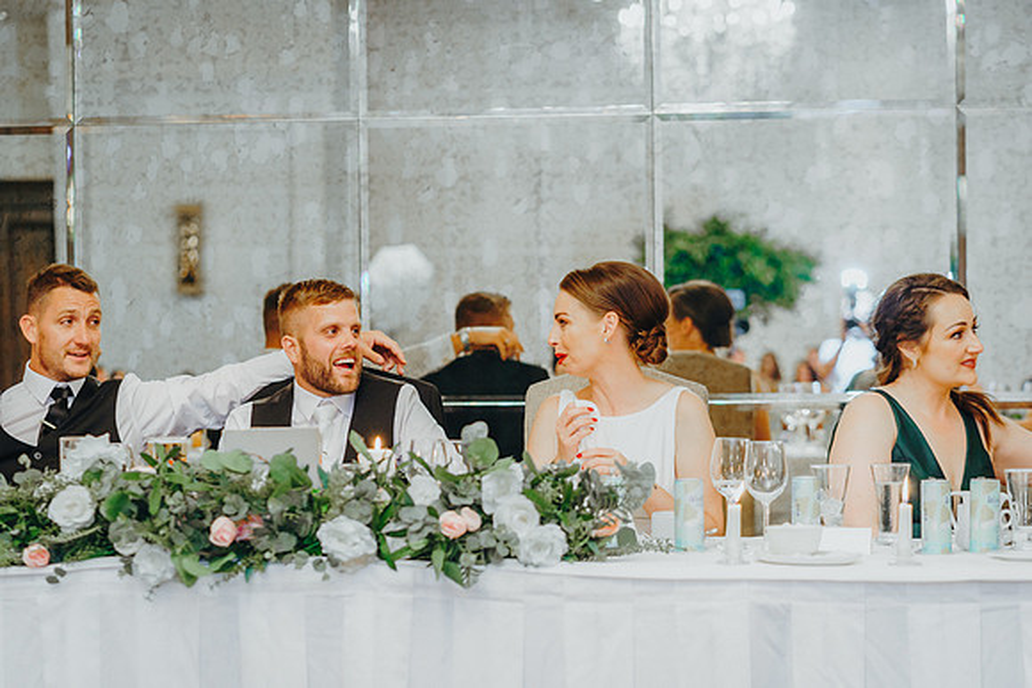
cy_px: 366
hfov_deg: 22.2
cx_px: 516
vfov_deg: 14.9
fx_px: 2632
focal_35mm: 92
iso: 2000
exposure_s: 1/125
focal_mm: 85
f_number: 2.8
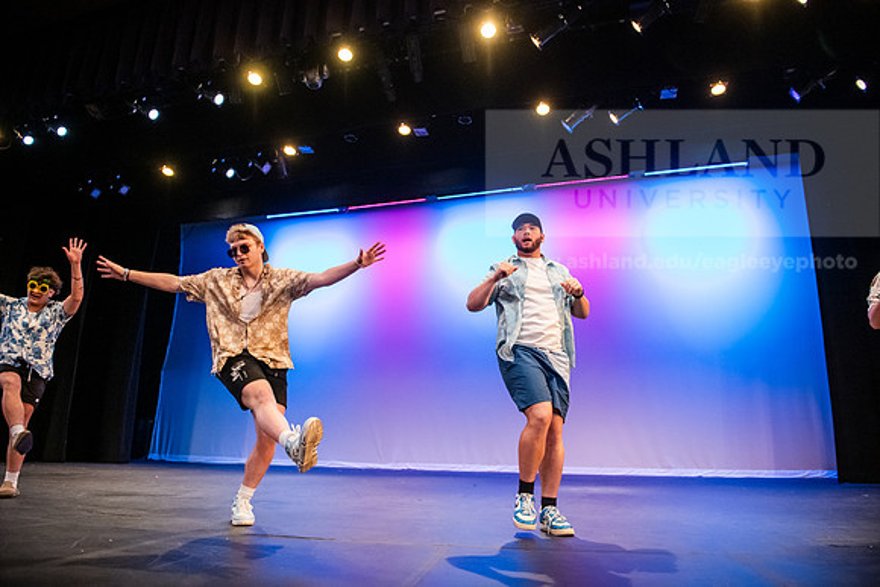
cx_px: 440
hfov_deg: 73.7
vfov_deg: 53.2
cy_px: 294
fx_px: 587
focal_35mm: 24
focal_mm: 24
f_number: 3.2
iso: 4000
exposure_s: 1/400
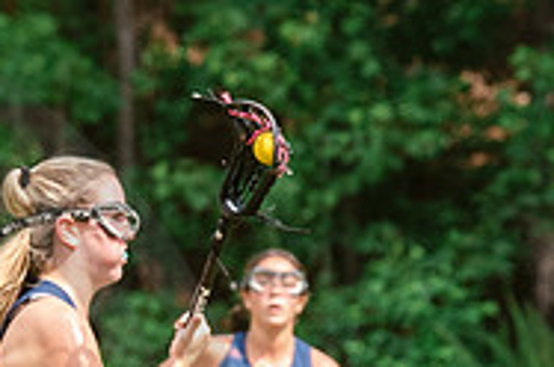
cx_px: -168
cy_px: 496
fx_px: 22014
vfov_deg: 1.0
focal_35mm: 1433
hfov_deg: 1.4
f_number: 4.5
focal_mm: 200
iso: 250
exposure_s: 1/1250
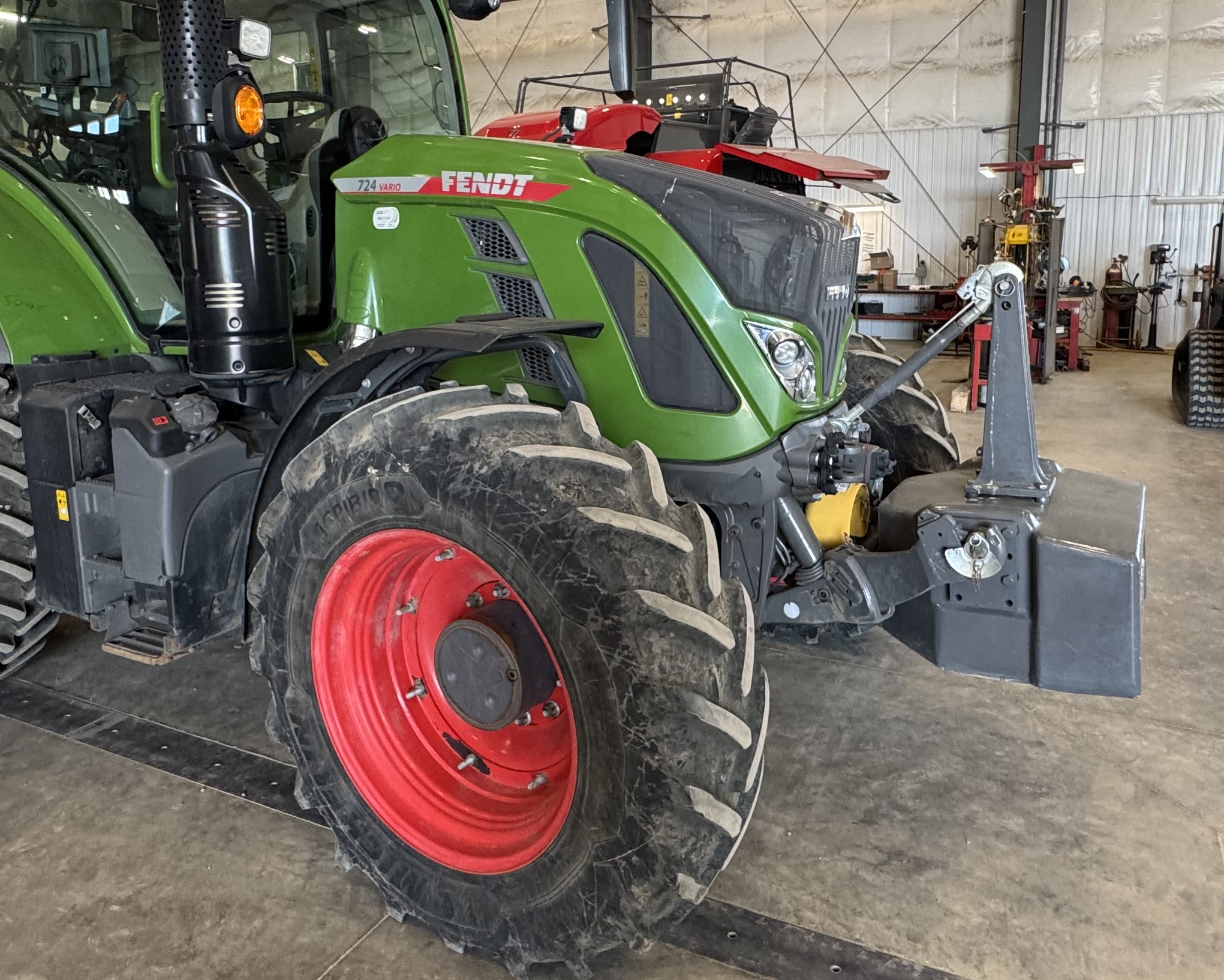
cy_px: 386
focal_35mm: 27
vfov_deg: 52.8
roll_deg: +0.4
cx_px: 613
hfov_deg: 64.1
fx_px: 978
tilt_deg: -8.9
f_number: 2.2
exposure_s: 1/120
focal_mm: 2.22
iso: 200
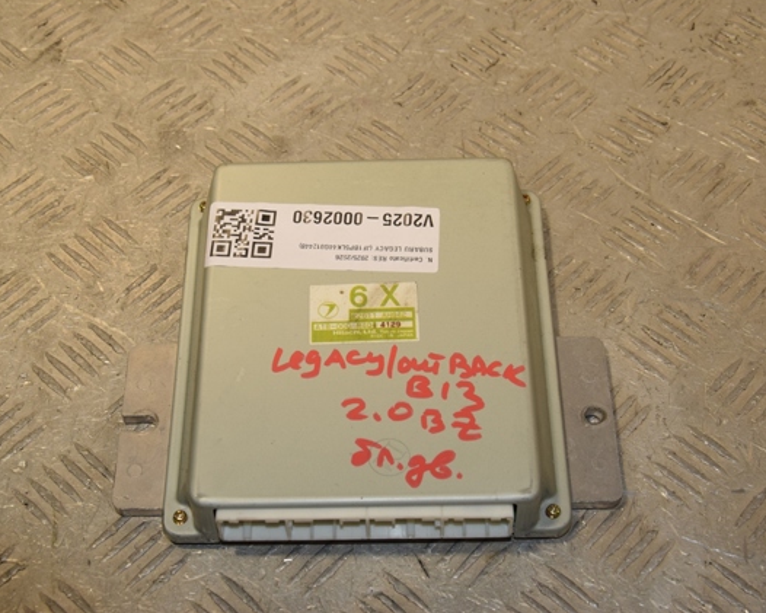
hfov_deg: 29.1
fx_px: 1474
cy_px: 306
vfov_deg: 23.5
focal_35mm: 65
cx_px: 364
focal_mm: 38
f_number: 8
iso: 800
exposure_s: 1/200
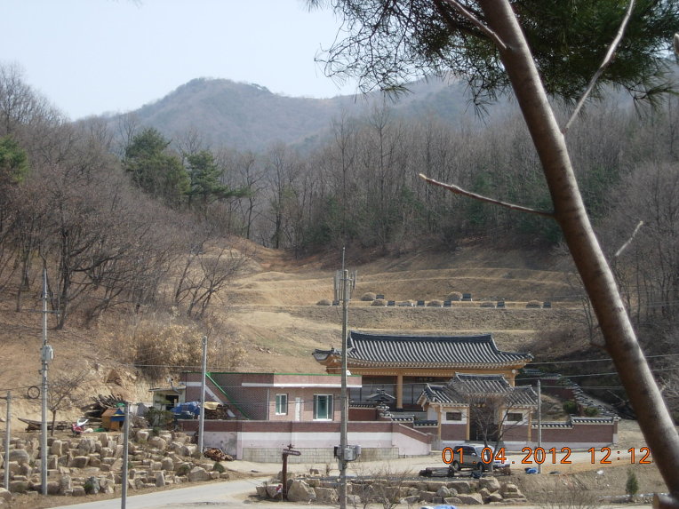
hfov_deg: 17.4
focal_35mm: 113
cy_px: 254
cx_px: 340
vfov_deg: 13.1
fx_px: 2217
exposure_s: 1/384
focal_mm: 23.4
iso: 64
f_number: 4.9
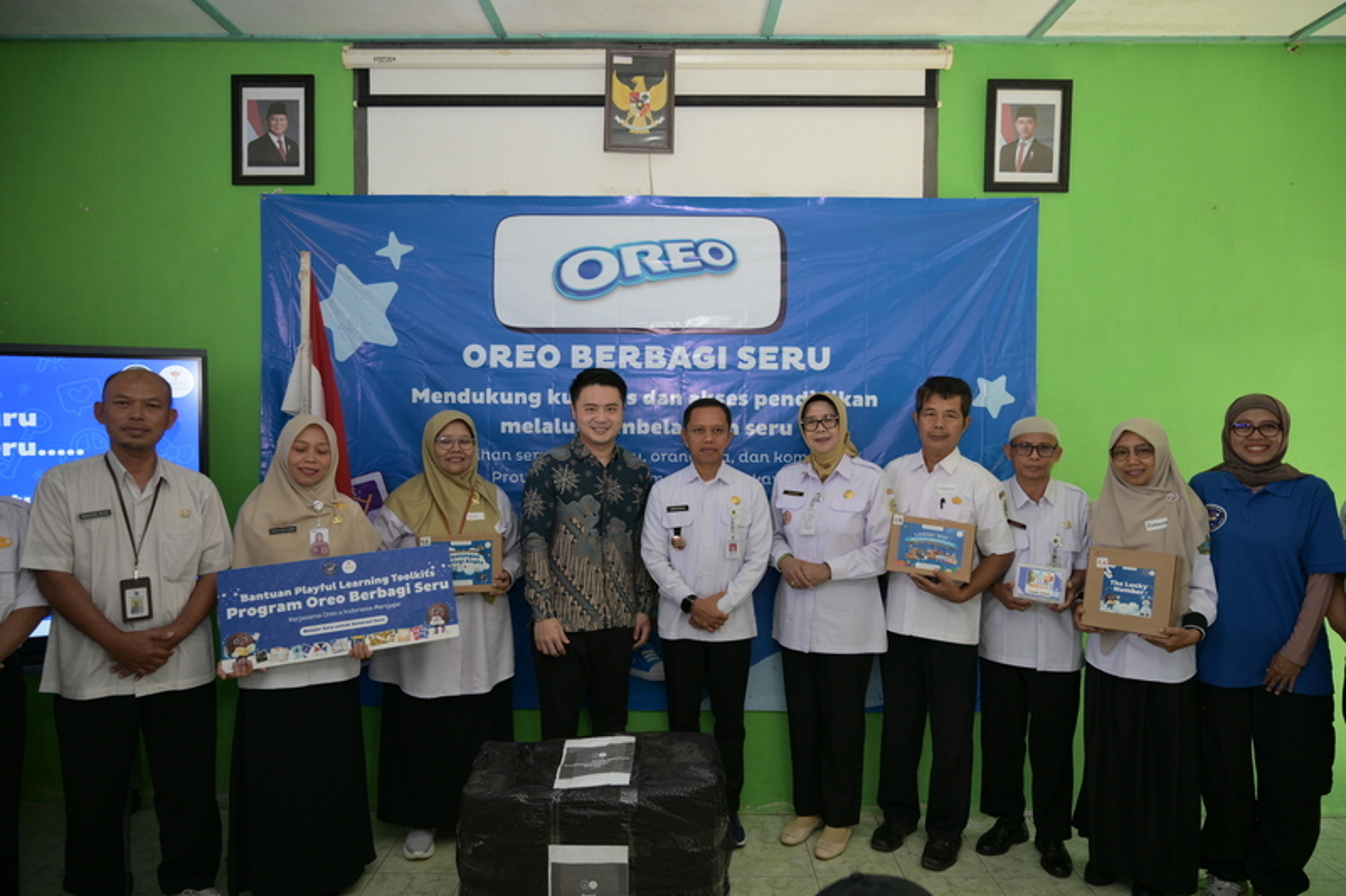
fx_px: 897
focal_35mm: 24
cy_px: 448
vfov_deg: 53.1
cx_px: 673
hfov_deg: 73.8
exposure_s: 1/160
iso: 800
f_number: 4
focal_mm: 24
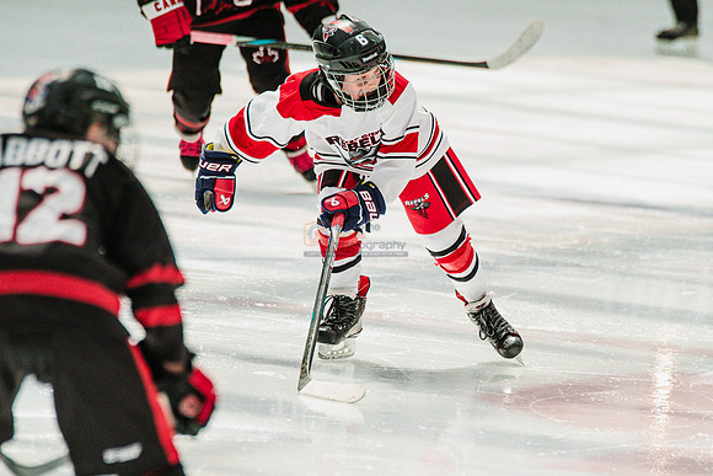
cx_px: 497
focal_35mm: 506
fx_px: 10017
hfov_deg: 4.1
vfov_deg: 2.7
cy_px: 284
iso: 1600
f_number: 4
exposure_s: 1/2000
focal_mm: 300
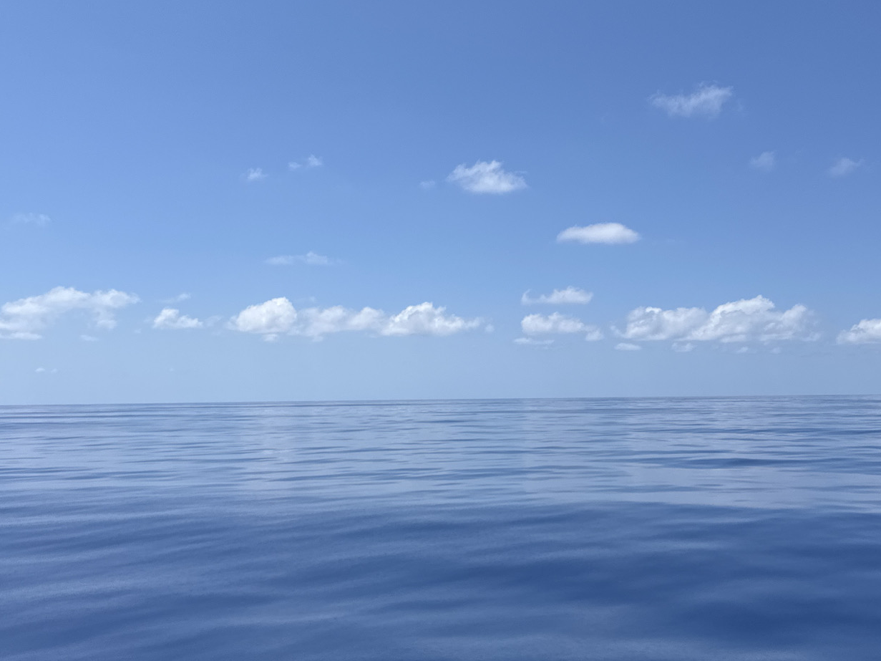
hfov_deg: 47.8
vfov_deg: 36.7
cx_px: 492
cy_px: 384
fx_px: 992
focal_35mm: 39
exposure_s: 1/8929
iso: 80
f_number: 1.78
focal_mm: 6.86
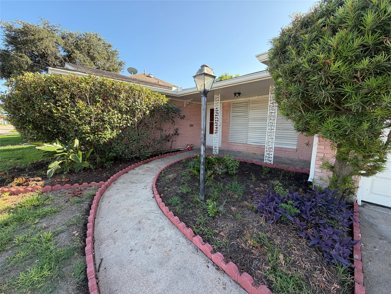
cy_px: 147
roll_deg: -0.3
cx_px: 196
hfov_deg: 102.1
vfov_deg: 85.7
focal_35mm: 14
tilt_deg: -7.9
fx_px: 158
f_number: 2.2
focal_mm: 2.22
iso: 50
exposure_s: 1/223
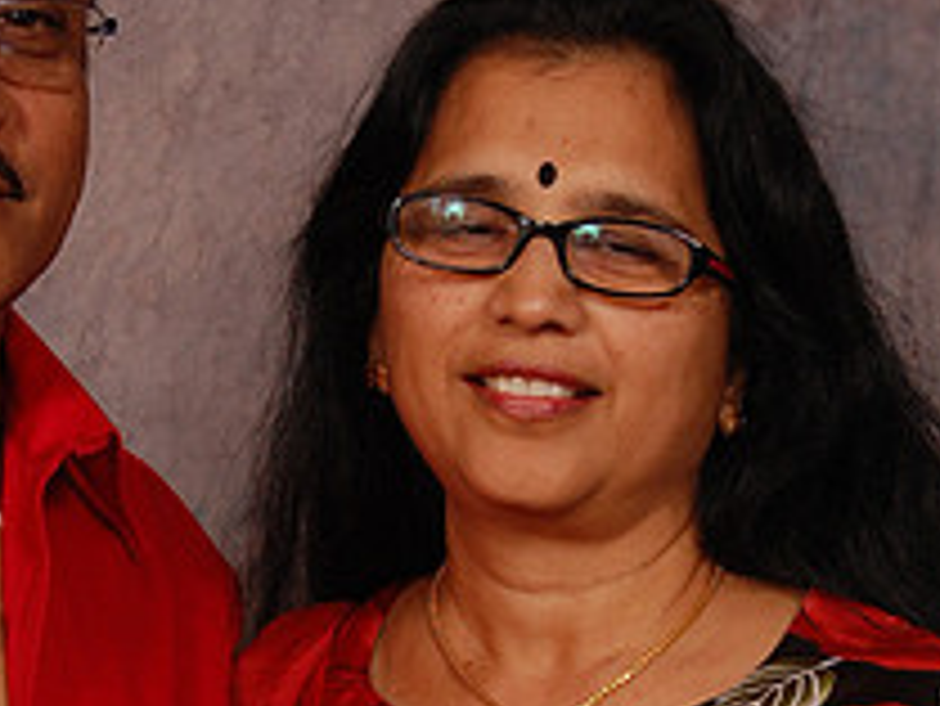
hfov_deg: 11.7
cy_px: 791
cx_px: 184
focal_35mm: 168
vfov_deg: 8.8
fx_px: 4565
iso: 400
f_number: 5.6
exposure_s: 1/200
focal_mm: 42
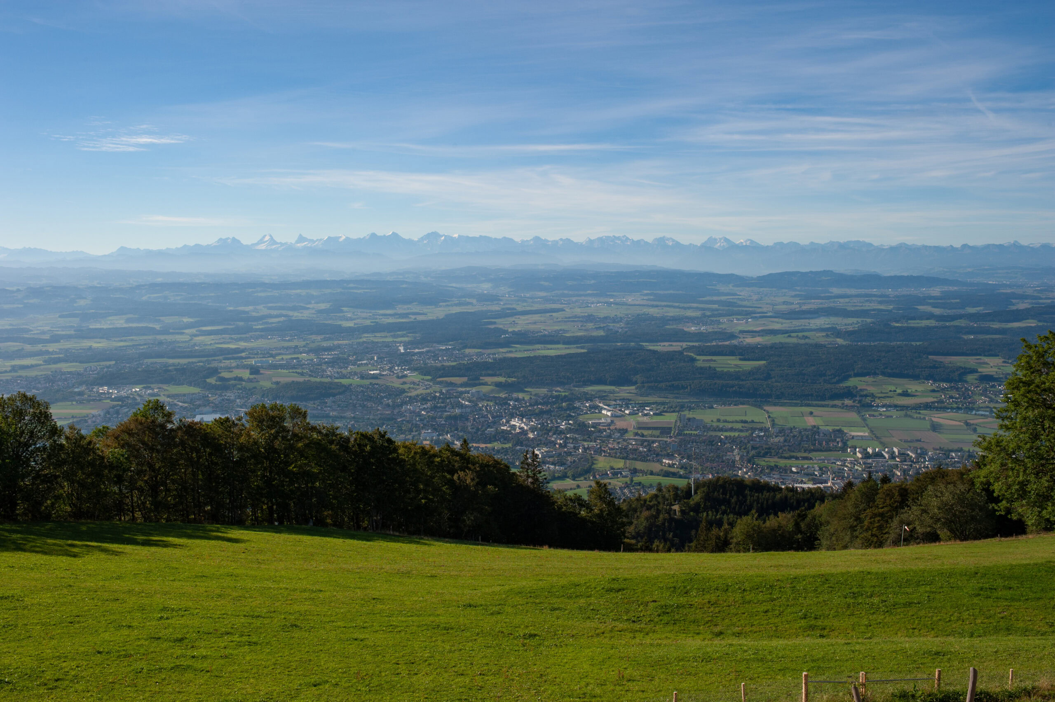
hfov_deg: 54.5
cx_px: 528
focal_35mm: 35
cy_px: 351
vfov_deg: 37.8
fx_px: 1025
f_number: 16
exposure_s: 1/250
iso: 200
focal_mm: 35
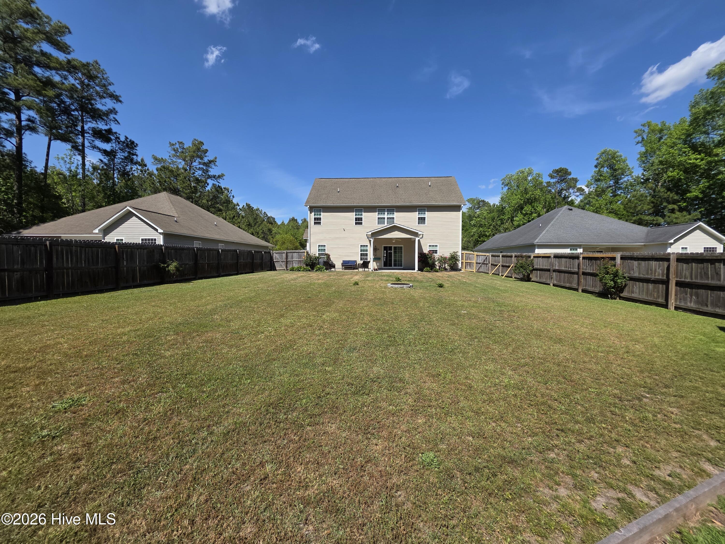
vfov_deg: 89.9
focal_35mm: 13
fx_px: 272
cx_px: 362
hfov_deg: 106.2
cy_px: 272
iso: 40
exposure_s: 1/2456
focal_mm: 2.2
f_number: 1.9
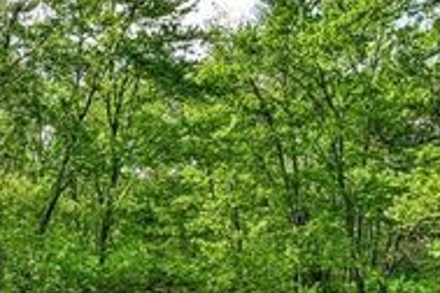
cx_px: -28
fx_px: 648
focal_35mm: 53
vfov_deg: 24.1
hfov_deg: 33.4
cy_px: 313
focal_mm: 20
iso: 1000
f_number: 5
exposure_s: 1/2000
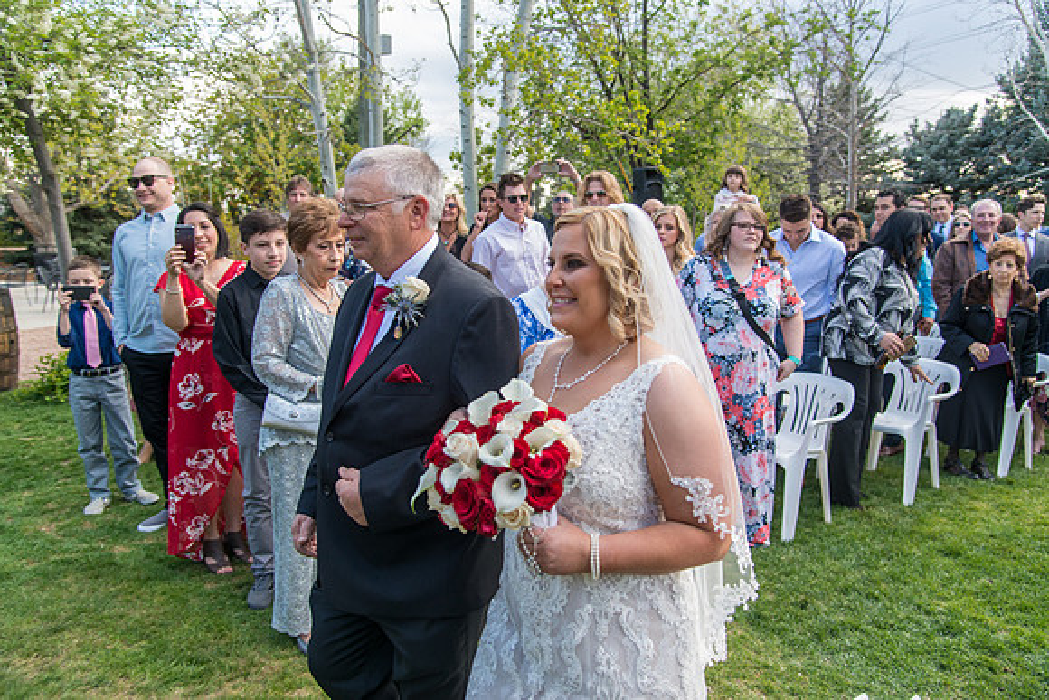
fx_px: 874
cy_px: 350
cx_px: 524
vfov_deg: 43.6
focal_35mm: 30
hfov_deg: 61.9
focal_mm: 30
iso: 400
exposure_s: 1/320
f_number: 4
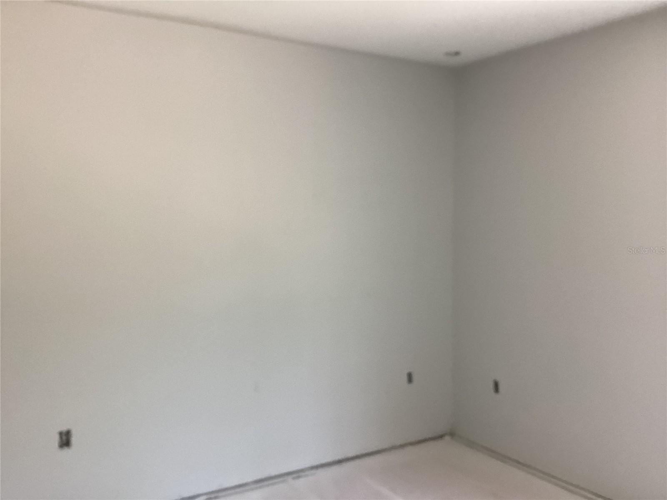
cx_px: 334
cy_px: 250
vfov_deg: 45.4
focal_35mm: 31
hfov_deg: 58.4
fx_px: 597
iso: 200
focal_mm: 3.3
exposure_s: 1/60
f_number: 2.4
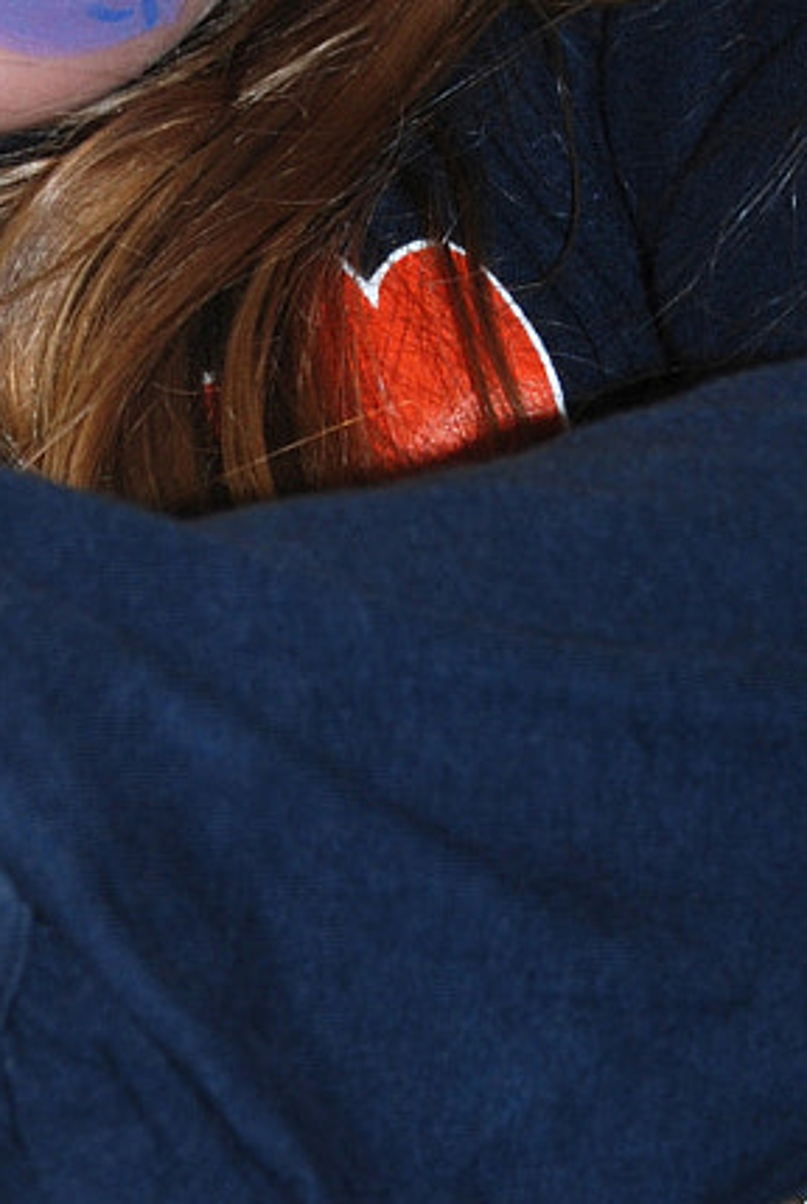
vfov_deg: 8.0
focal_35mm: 257
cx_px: 254
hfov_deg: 5.4
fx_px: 8613
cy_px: 403
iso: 200
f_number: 5.3
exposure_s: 1/60
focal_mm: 46
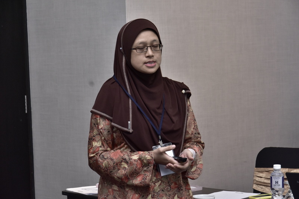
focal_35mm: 112
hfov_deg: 18.2
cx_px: 150
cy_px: 100
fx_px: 935
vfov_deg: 12.2
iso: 1000
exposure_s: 1/50
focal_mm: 75
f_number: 6.3
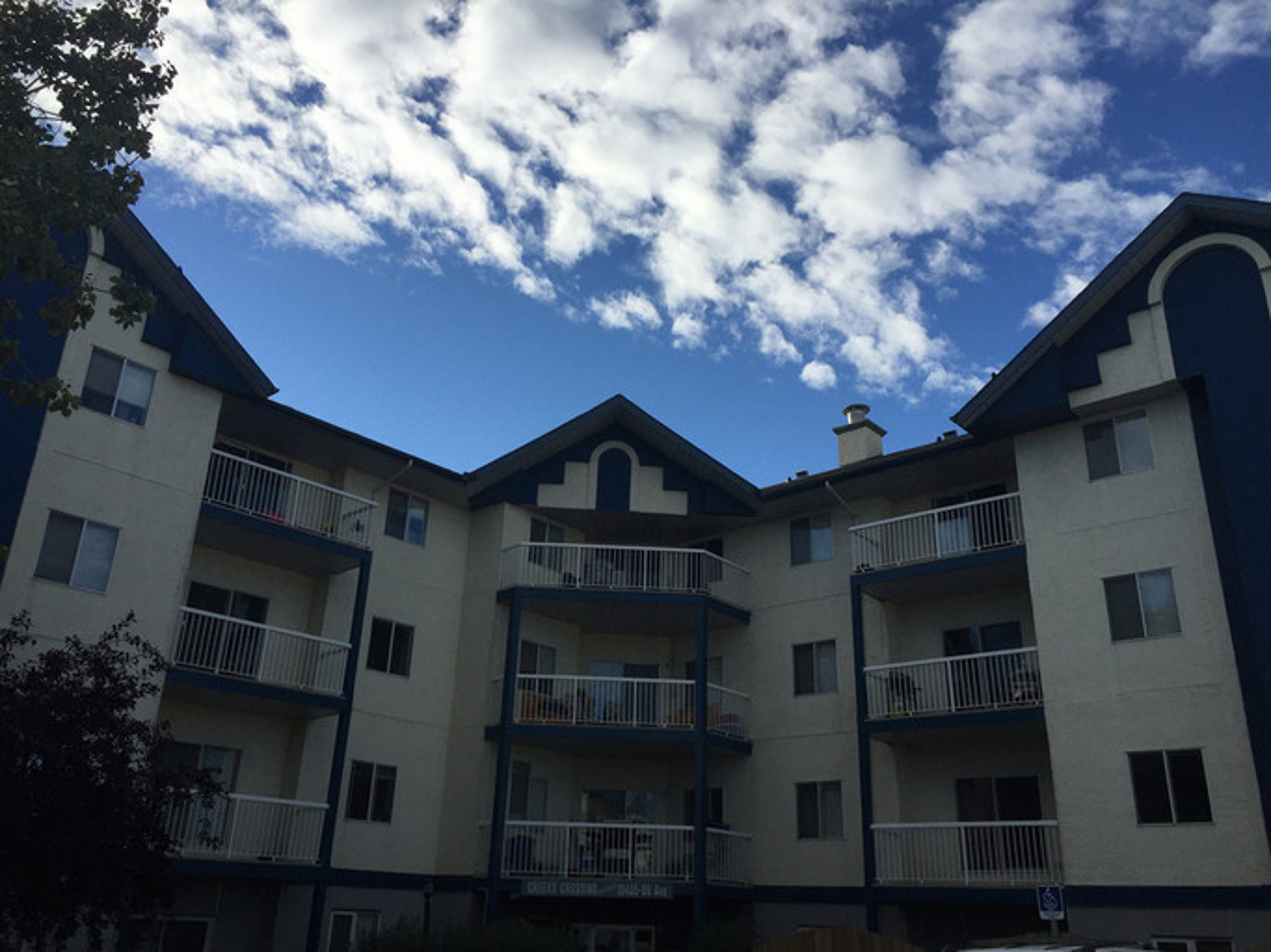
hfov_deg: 61.7
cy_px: 476
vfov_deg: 48.2
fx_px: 1065
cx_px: 636
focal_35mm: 29
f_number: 2.2
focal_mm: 4.15
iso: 32
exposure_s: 1/3597
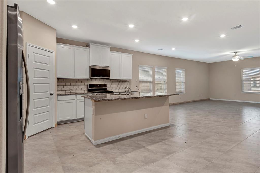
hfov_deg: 90.0
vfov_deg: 67.3
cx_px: 130
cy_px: 86
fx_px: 130
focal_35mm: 18
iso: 200
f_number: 8
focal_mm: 12
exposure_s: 1/15
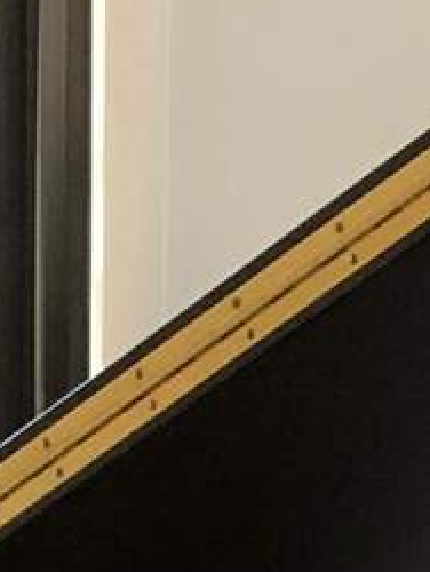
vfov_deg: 8.0
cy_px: 1496
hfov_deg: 6.6
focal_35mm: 224
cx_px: 146
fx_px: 3704
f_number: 1.8
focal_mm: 3.99
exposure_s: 1/15
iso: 80
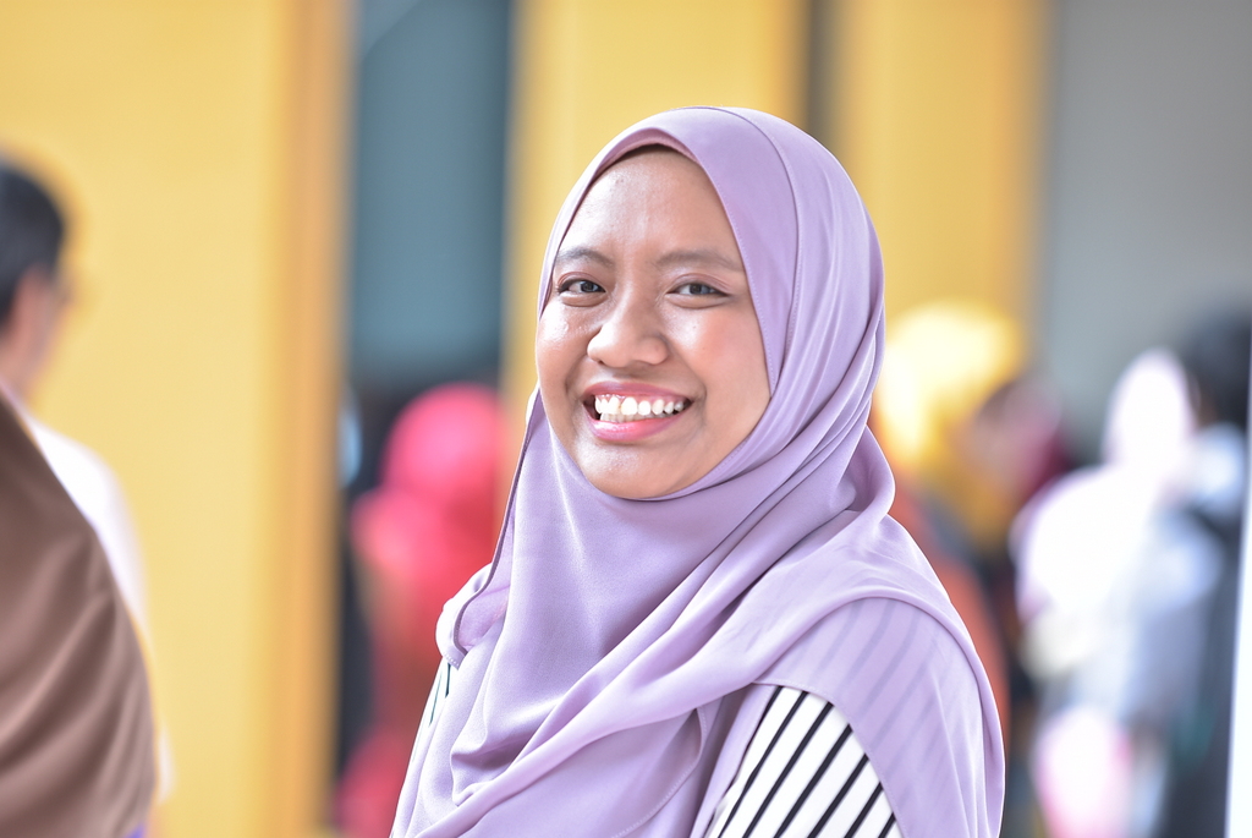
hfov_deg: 7.8
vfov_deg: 5.2
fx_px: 9138
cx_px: 626
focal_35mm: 262
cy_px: 419
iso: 125
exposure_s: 1/160
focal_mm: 175
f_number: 2.8
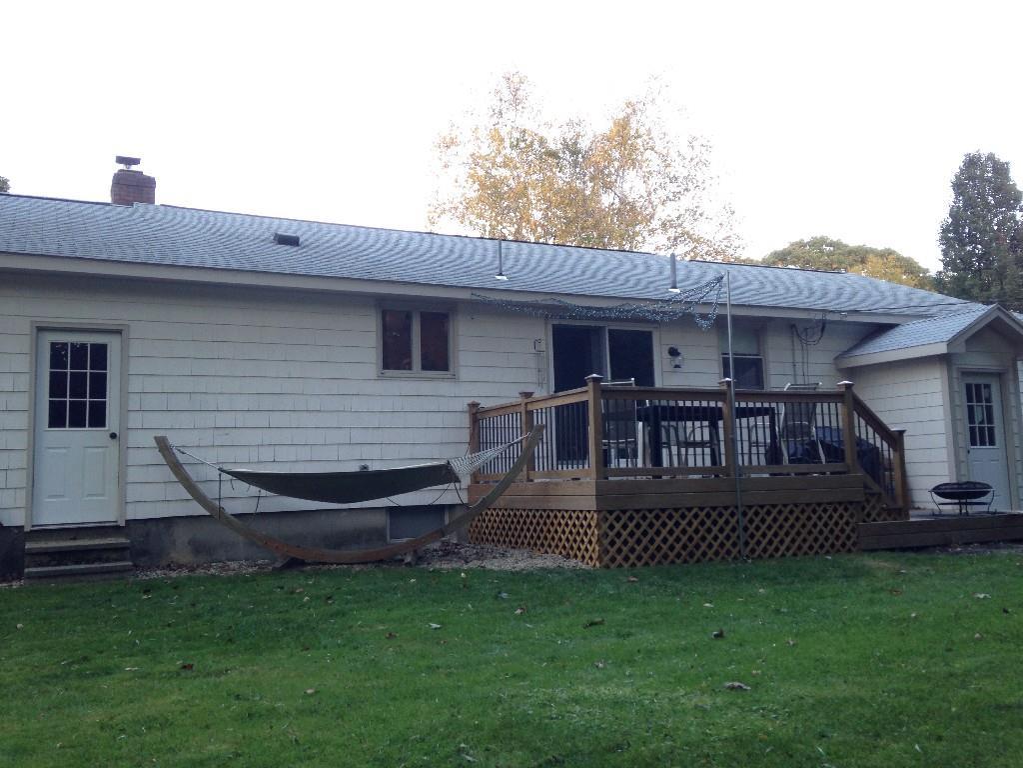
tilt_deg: +6.3
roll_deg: +0.9
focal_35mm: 33
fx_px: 975
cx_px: 512
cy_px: 384
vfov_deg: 42.9
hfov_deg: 55.4
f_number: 2.4
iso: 64
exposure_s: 1/60
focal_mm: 4.12
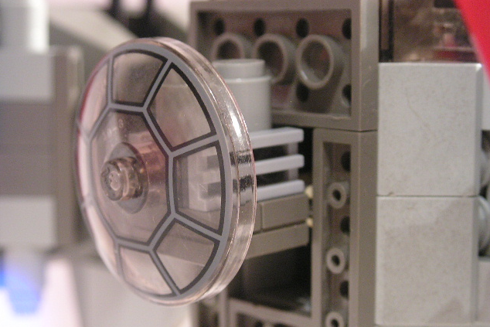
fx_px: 1144
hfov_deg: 24.2
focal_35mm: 84
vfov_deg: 16.3
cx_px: 243
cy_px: 182
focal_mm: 13.4
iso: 200
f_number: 3.3
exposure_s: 1/2
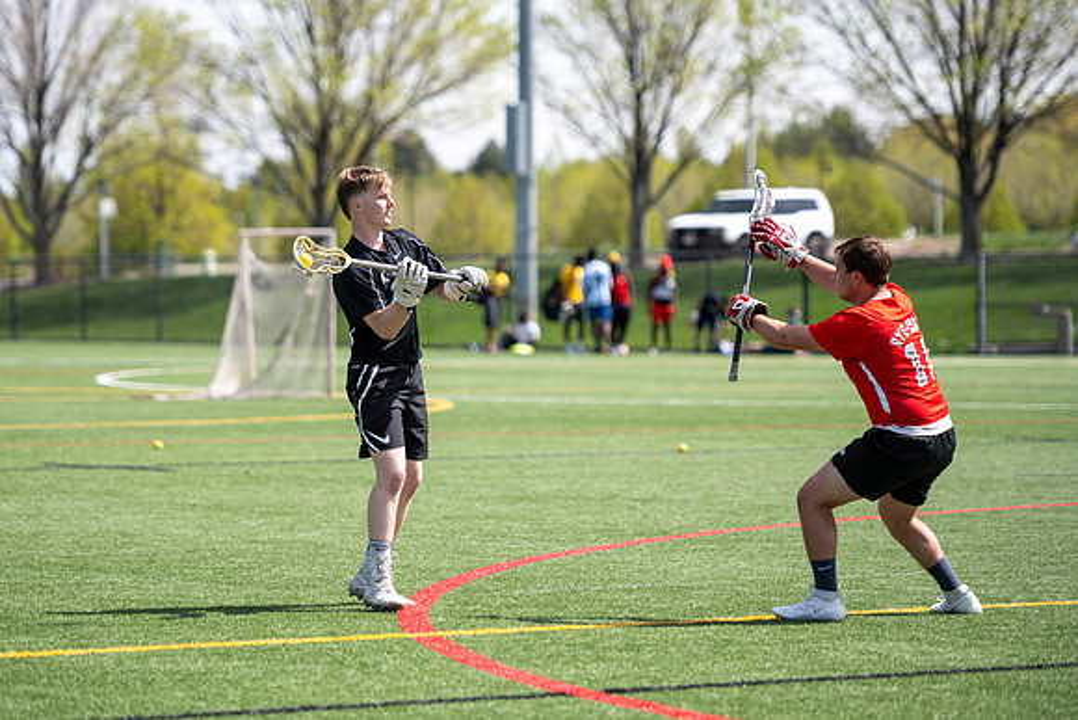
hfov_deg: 12.1
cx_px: 472
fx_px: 5078
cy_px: 319
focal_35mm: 170
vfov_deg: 8.1
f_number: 2.8
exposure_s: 1/2000
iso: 125
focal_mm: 150
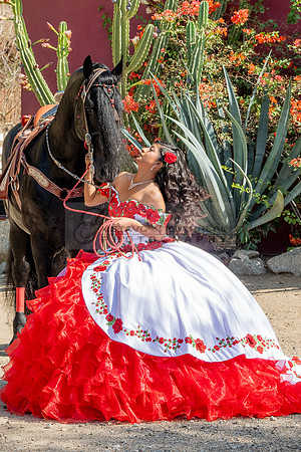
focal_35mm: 126
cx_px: 112
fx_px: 1579
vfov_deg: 16.3
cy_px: 165
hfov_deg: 10.9
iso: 250
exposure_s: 1/200
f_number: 11
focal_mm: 66
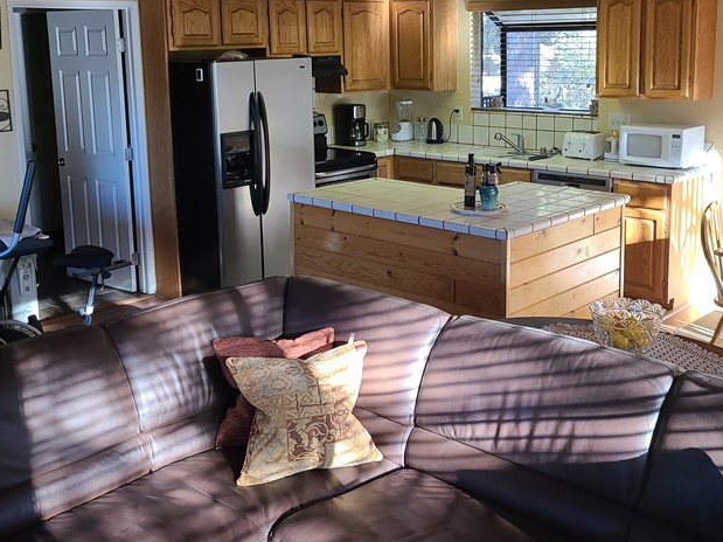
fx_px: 898
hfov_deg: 43.8
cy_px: 181
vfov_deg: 33.3
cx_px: 381
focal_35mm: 43
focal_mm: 5.4
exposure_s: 1/60
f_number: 1.8
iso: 64
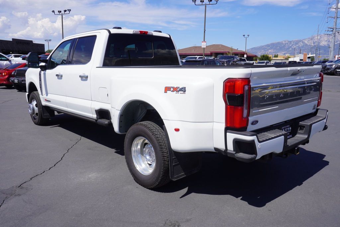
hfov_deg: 61.9
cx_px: 170
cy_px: 114
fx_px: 283
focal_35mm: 30
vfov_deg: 43.7
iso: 100
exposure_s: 1/200
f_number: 10
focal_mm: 20
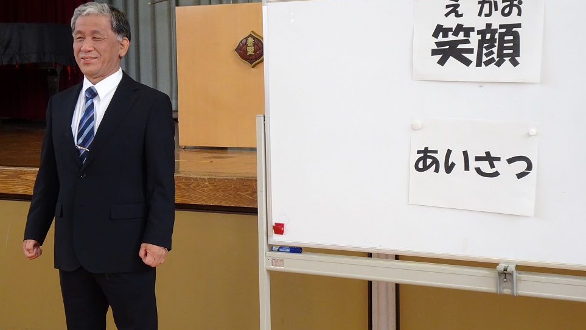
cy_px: 153
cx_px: 297
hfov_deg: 40.6
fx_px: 793
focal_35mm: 51
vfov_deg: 23.5
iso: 400
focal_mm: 7.87
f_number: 4.5
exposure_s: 1/80
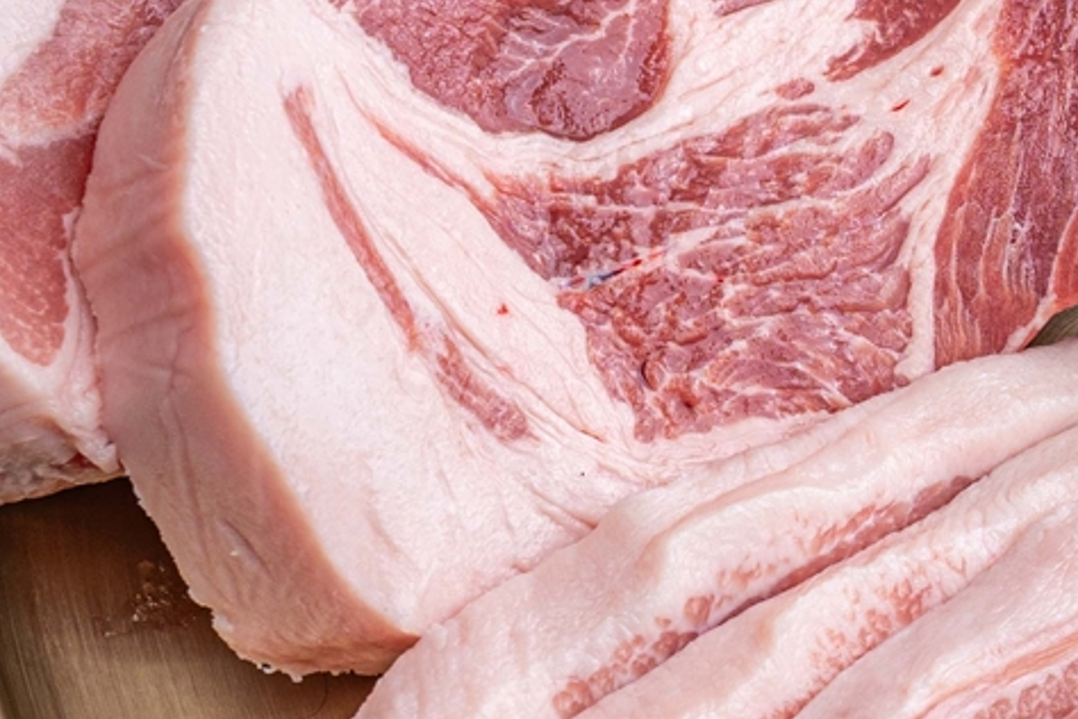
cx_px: 1164
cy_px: 415
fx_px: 5180
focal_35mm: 173
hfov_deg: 11.7
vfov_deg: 7.9
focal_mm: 41
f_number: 10
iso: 100
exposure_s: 1/80
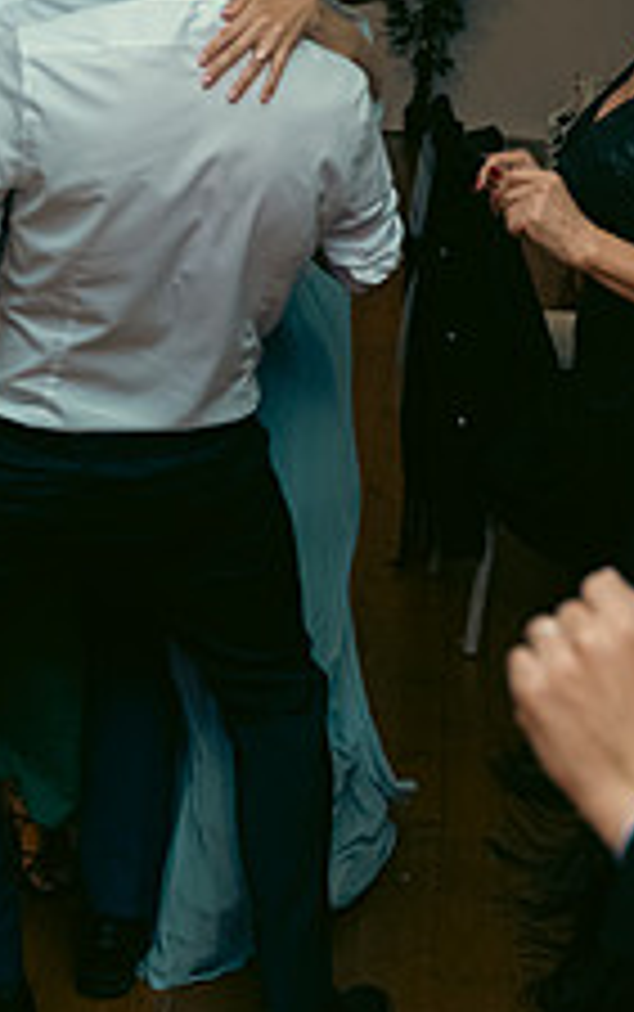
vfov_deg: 22.3
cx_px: 342
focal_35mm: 92
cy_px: 218
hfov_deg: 14.2
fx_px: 2539
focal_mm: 35
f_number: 3.5
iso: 800
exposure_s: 1/160
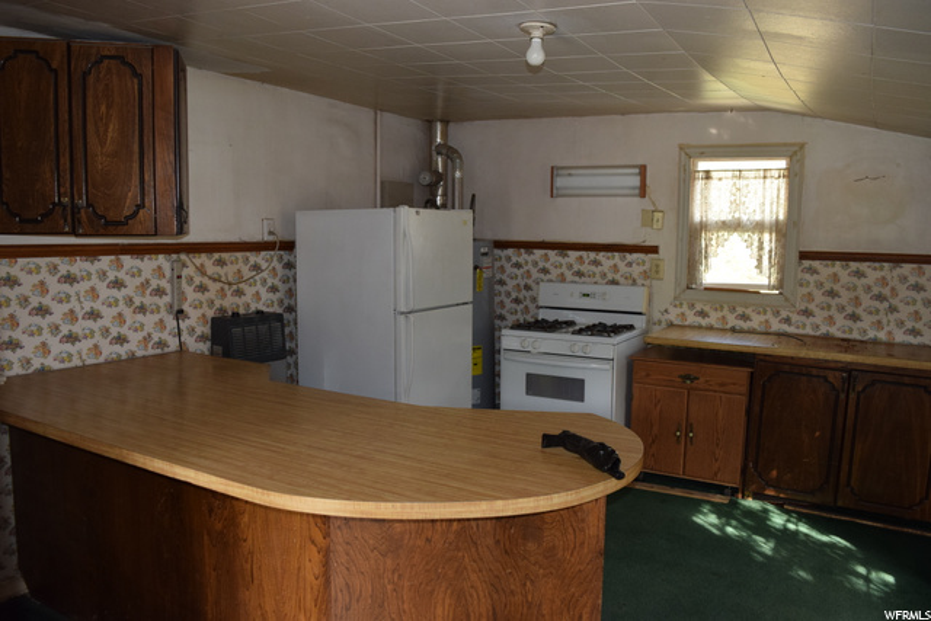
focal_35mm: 27
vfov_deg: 48.0
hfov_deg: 67.4
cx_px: 466
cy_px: 310
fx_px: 698
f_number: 5
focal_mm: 18
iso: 800
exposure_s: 1/100
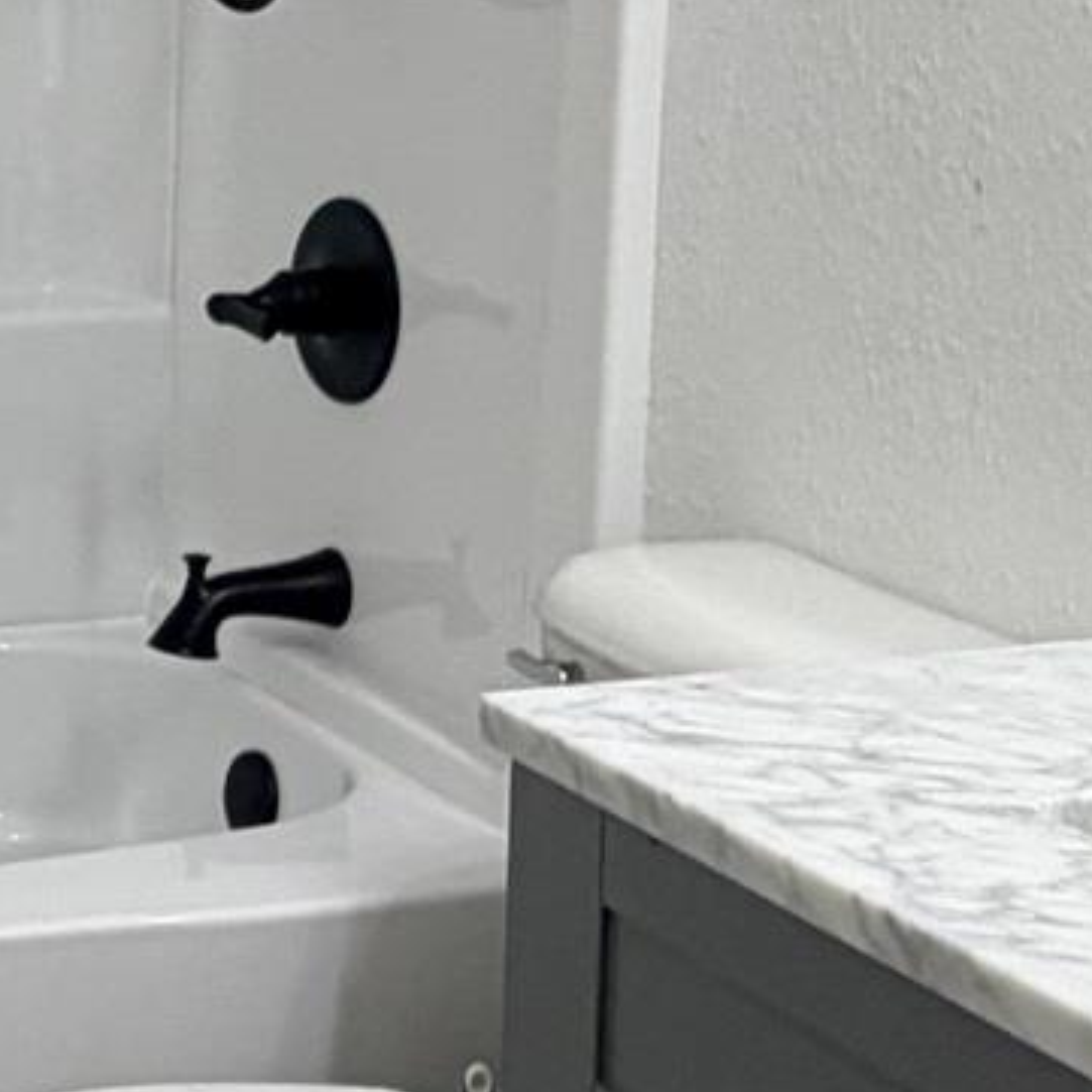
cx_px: -369
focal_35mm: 79
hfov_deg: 19.9
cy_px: 281
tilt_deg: -7.5
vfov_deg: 21.7
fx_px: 2820
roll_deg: +0.2
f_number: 2.2
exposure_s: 1/120
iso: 160
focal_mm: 2.22
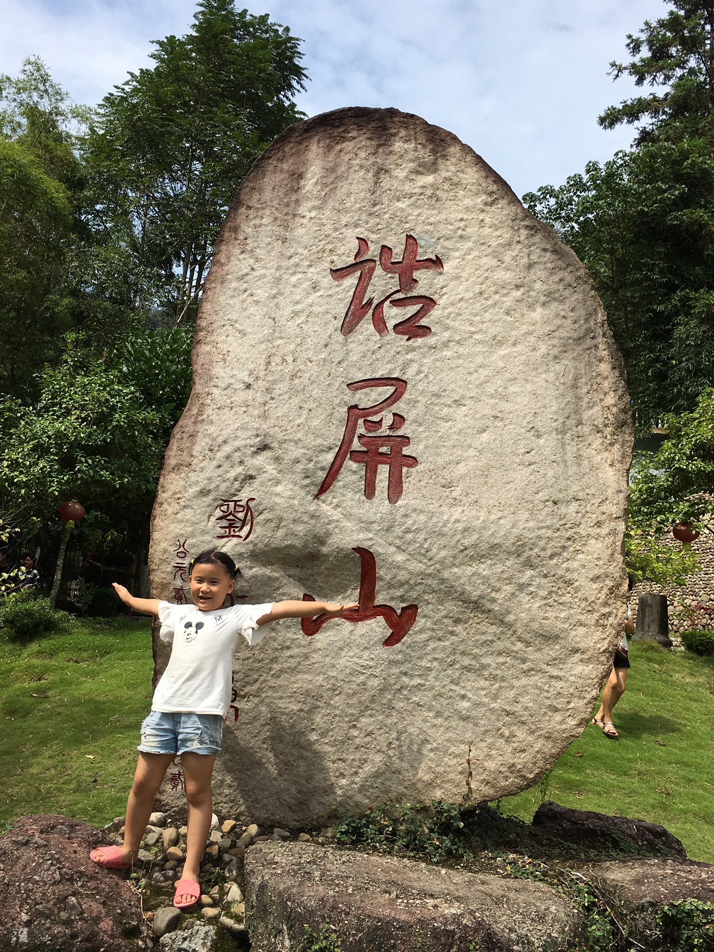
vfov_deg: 51.4
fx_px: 990
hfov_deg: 39.6
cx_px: 345
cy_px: 467
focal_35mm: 36
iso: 25
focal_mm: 4.15
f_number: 2.2
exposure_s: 1/1972
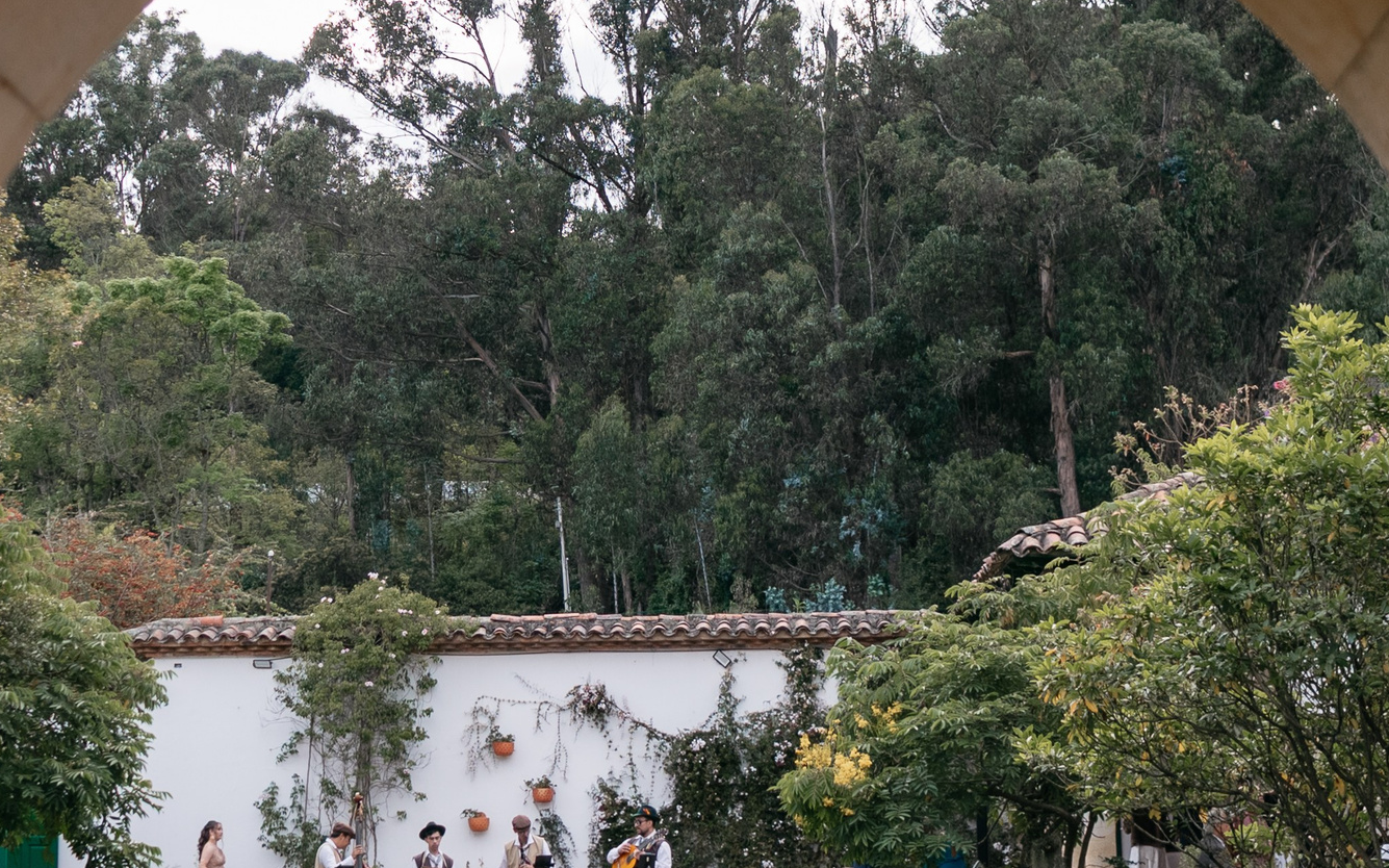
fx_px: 2725
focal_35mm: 72
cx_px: 634
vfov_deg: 18.1
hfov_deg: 28.6
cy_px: 305
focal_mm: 24
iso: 200
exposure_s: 1/320
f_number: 2.2
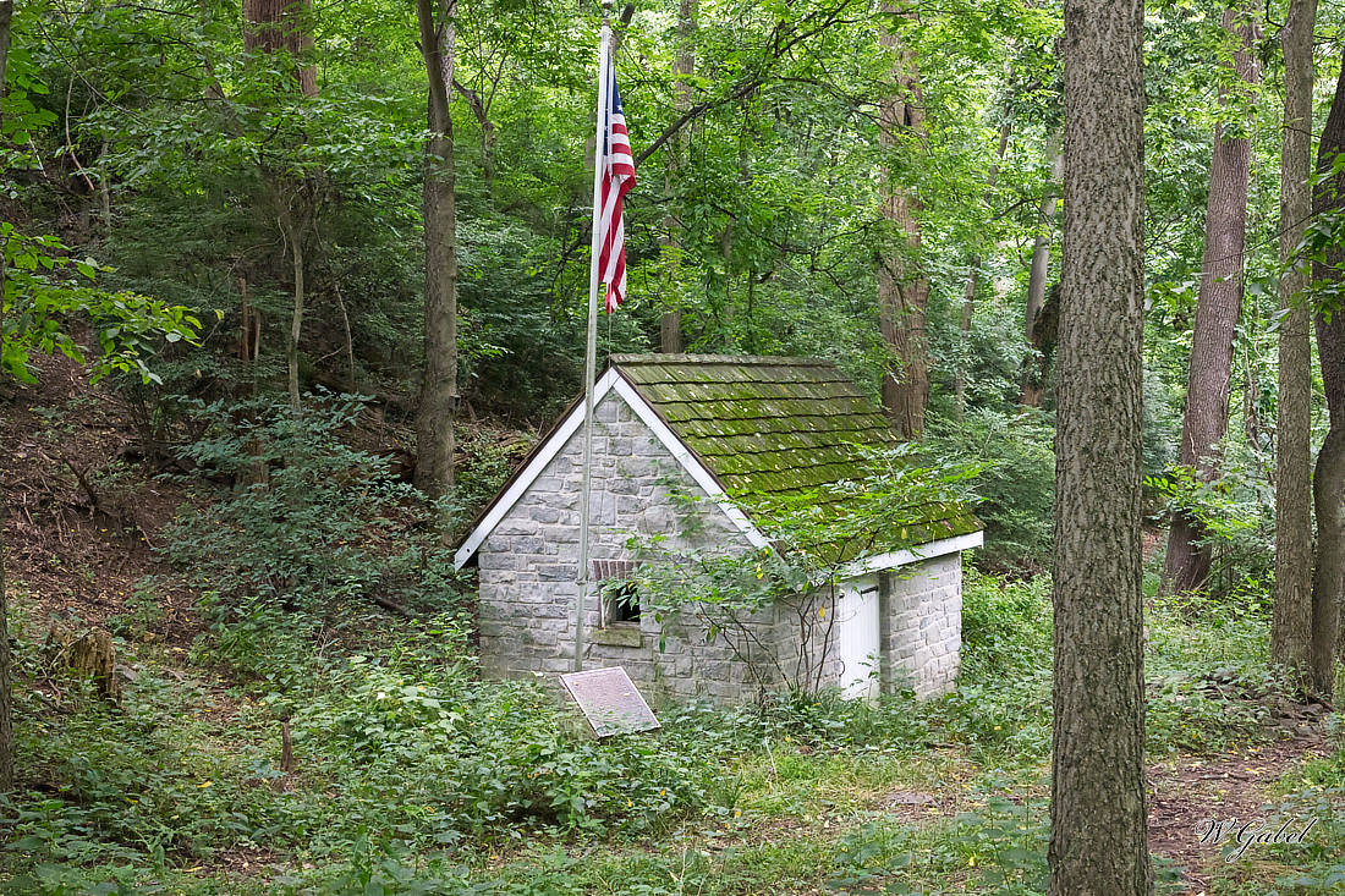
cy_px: 448
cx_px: 672
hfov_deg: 48.5
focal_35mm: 40
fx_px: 1494
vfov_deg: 33.4
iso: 12800
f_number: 14
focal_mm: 40
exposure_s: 1/160
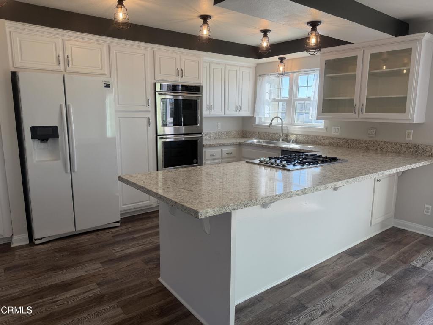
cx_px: 216
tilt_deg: -9.6
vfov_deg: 56.8
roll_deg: +0.0
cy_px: 162
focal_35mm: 24
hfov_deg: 71.6
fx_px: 300
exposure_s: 1/319
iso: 80
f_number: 1.78
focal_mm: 6.76
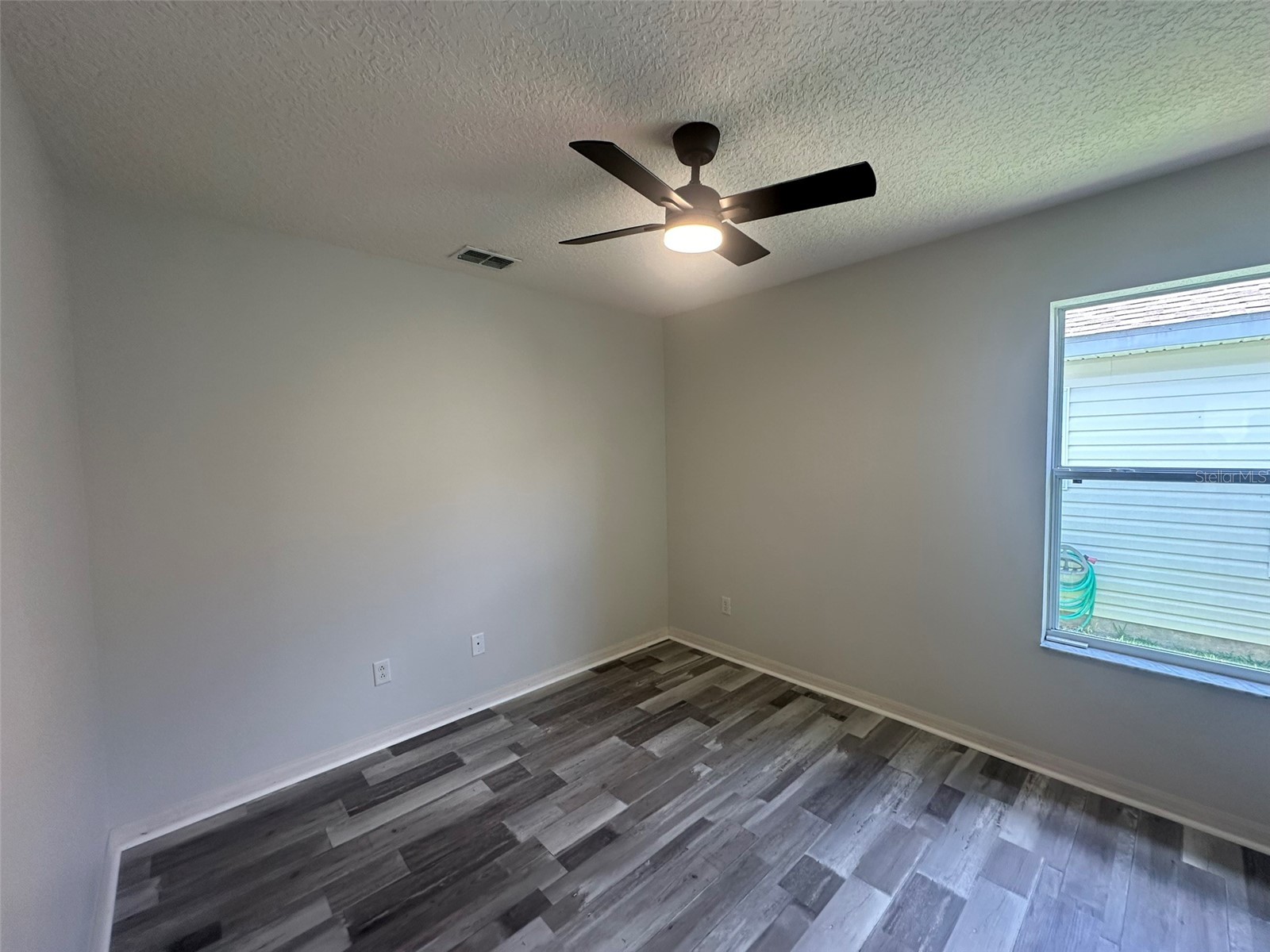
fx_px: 514
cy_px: 476
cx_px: 635
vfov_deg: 85.7
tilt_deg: -3.1
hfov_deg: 102.1
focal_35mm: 14
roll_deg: +1.4
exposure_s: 1/125
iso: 160
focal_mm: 2.22
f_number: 2.2
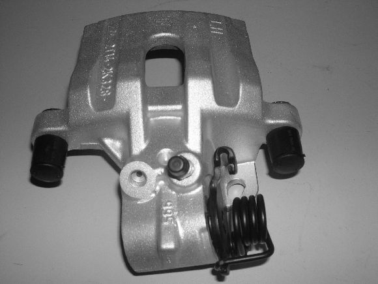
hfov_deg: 49.0
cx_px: 189
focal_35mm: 38
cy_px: 142
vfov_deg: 37.7
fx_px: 415
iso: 100
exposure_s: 1/60
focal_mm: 8
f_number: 7.6
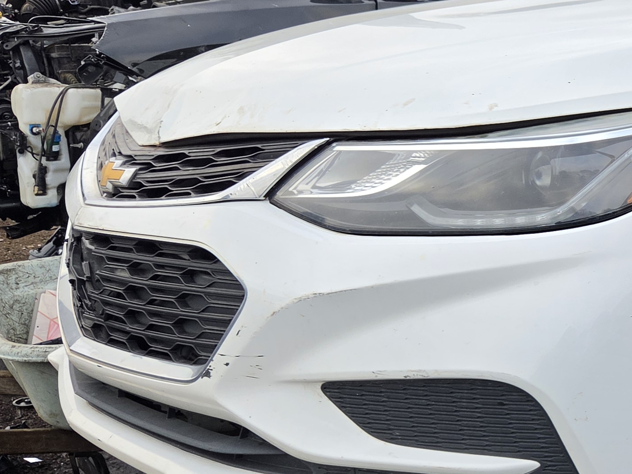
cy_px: 253
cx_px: 783
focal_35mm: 65
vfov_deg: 22.6
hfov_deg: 26.2
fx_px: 1187
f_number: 1.8
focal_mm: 5.4
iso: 80
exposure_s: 1/790
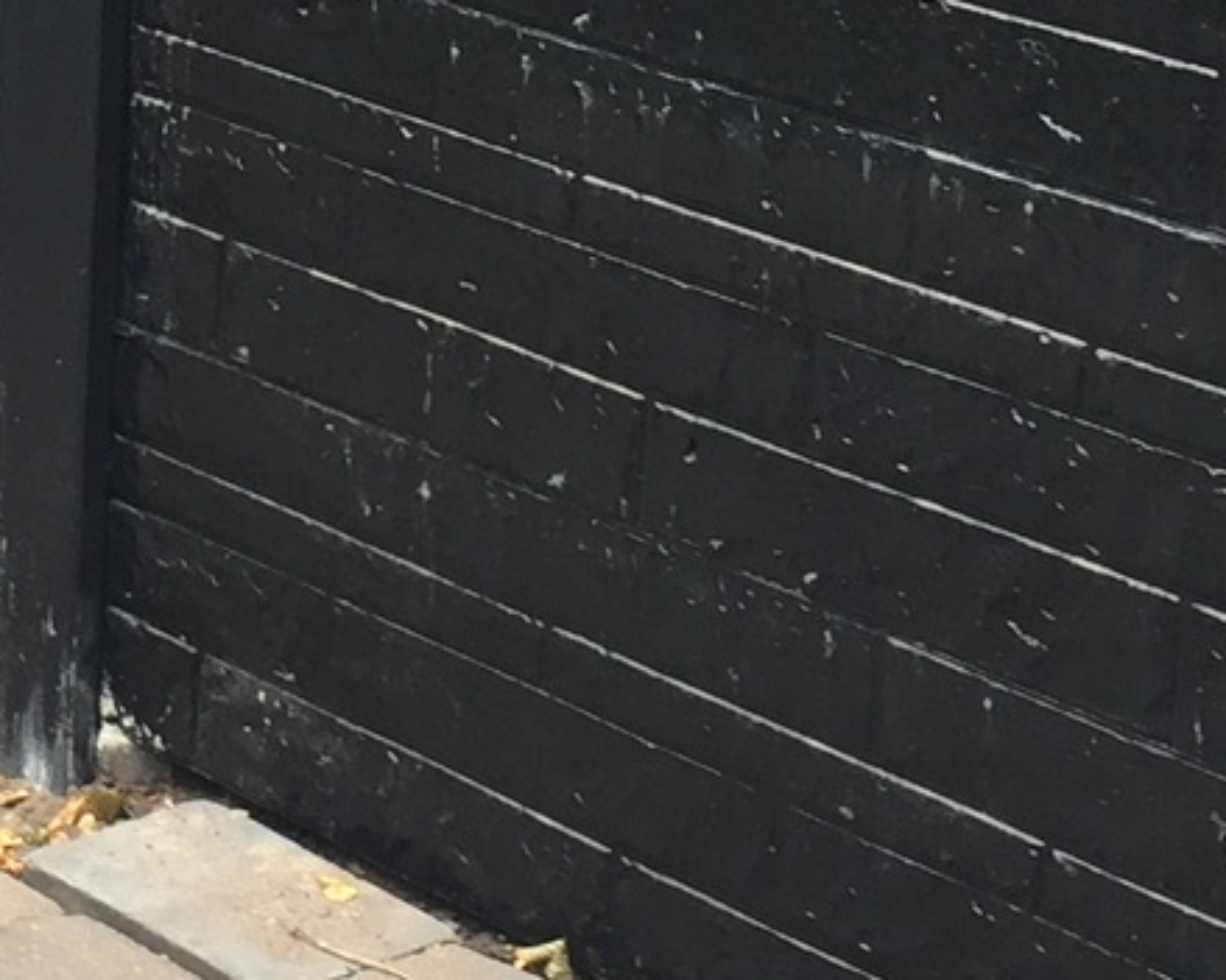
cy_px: -352
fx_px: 4789
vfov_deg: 11.3
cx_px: 120
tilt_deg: -9.8
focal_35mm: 132
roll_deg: -2.9
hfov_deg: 14.4
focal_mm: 4.15
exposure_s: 1/50
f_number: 2.2
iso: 40
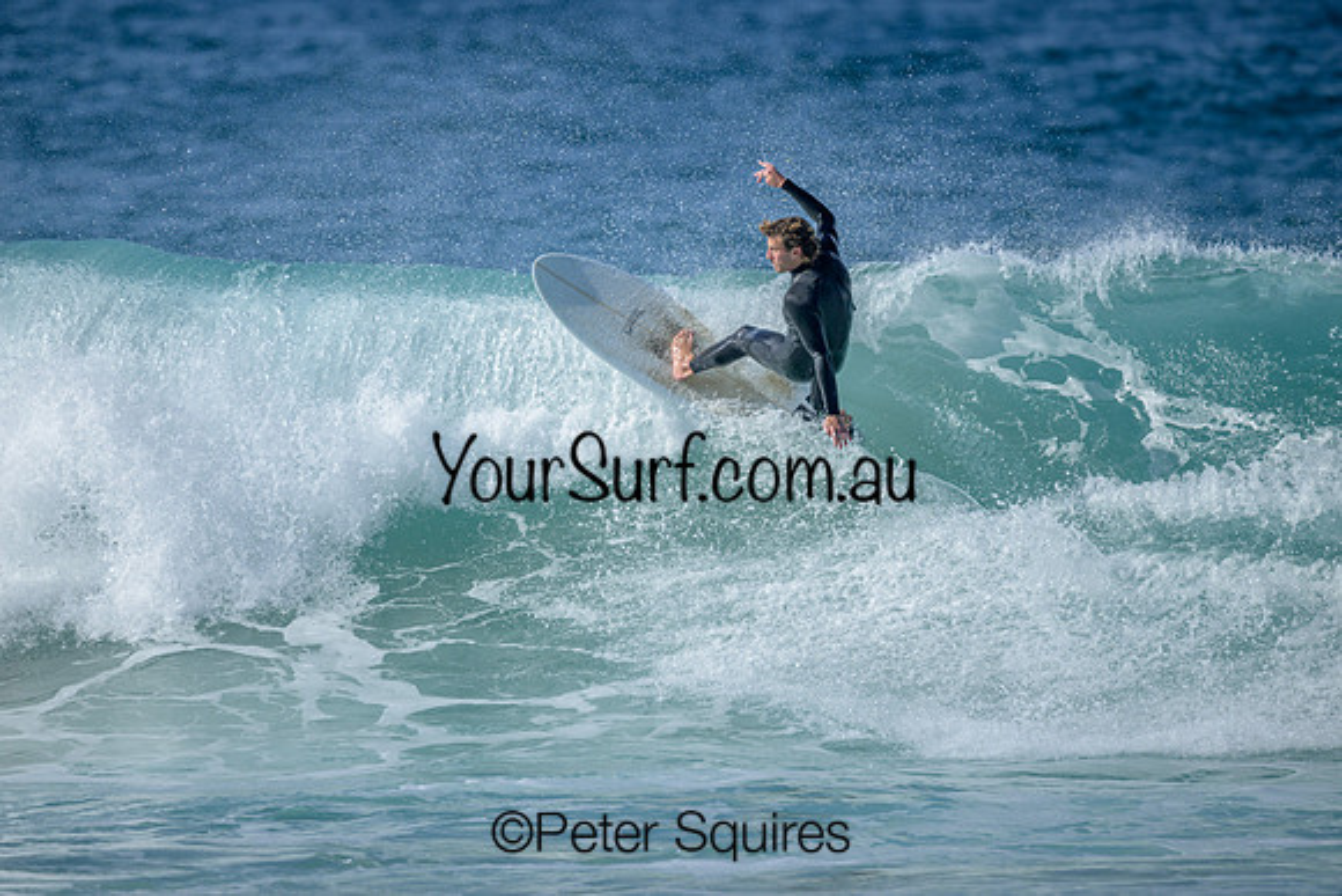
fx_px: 29828
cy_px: 448
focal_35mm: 800
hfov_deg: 2.6
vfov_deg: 1.7
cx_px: 671
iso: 250
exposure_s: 1/2500
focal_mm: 800
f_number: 6.3
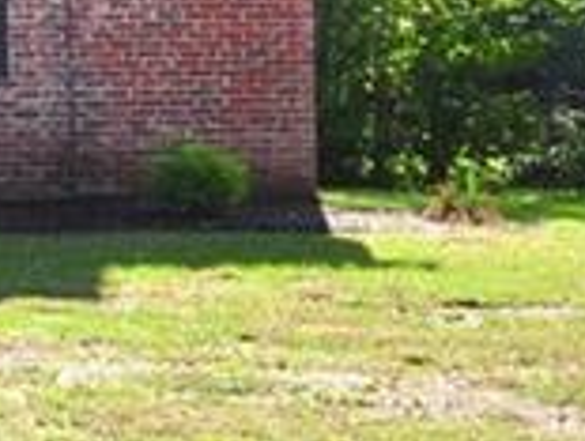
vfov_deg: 8.2
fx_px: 3052
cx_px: -1329
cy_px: -141
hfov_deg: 8.6
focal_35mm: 180
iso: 320
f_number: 8
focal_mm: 19
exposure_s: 1/160
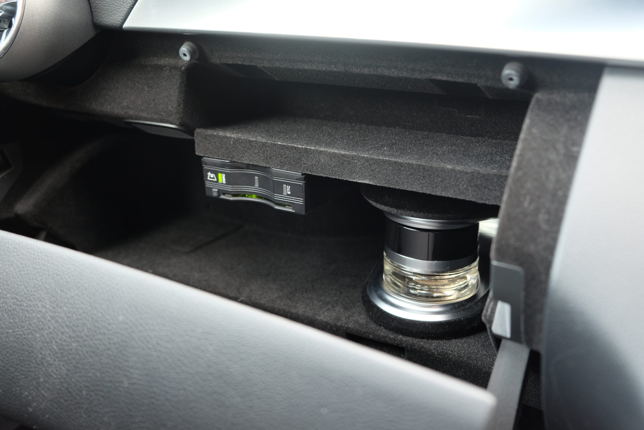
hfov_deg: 53.1
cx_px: 322
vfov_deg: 36.9
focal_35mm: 36
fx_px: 644
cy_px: 215
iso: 500
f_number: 3.2
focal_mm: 24.3
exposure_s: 1/15
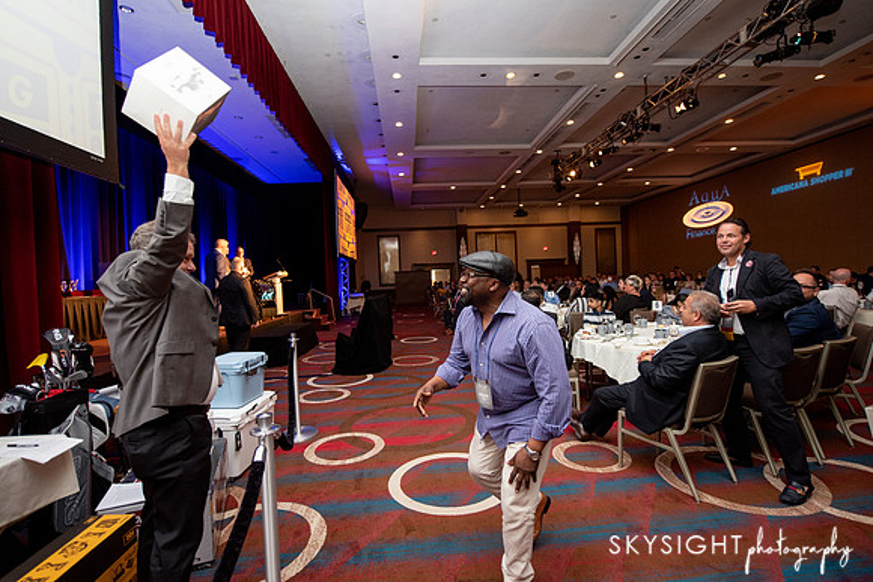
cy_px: 291
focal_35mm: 17
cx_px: 436
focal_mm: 17
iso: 2000
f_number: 2.8
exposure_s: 1/80
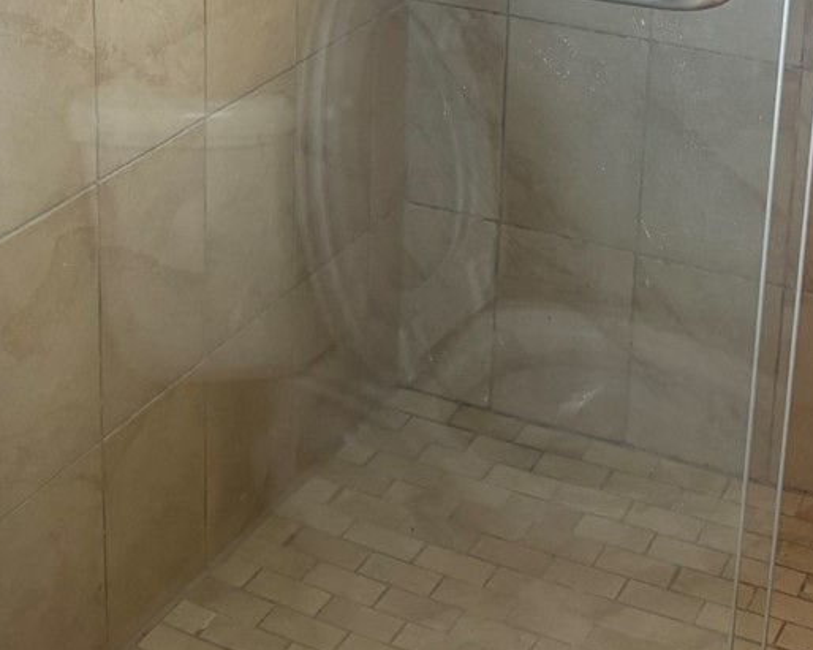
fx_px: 1901
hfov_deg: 24.1
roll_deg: -2.8
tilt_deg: -17.5
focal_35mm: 79
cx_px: 481
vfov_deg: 18.8
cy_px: -16
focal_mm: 5.96
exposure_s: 1/80
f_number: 1.6
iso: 125
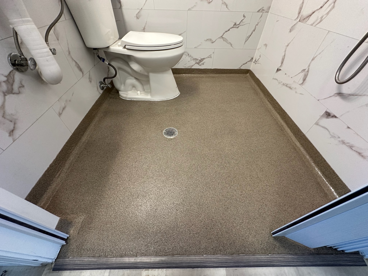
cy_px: 138
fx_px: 149
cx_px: 184
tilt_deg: -45.8
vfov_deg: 85.7
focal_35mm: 14
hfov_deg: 102.1
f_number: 2.2
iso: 250
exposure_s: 1/120
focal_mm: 2.22
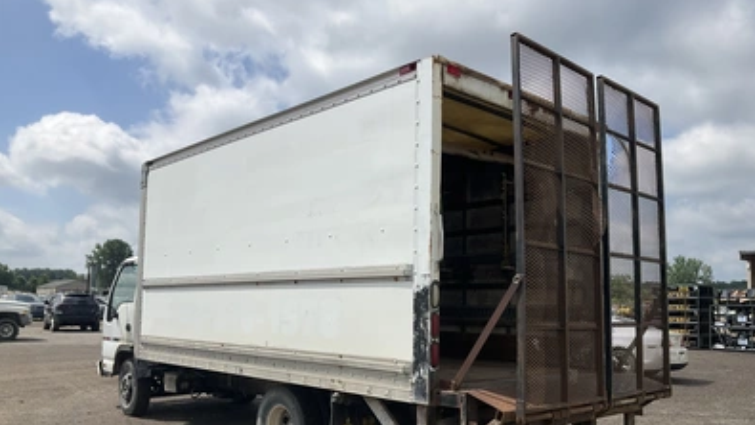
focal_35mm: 32
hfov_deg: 61.0
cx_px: 378
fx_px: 640
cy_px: 268
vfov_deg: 36.4
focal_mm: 3
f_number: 1.8
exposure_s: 1/3322
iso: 25
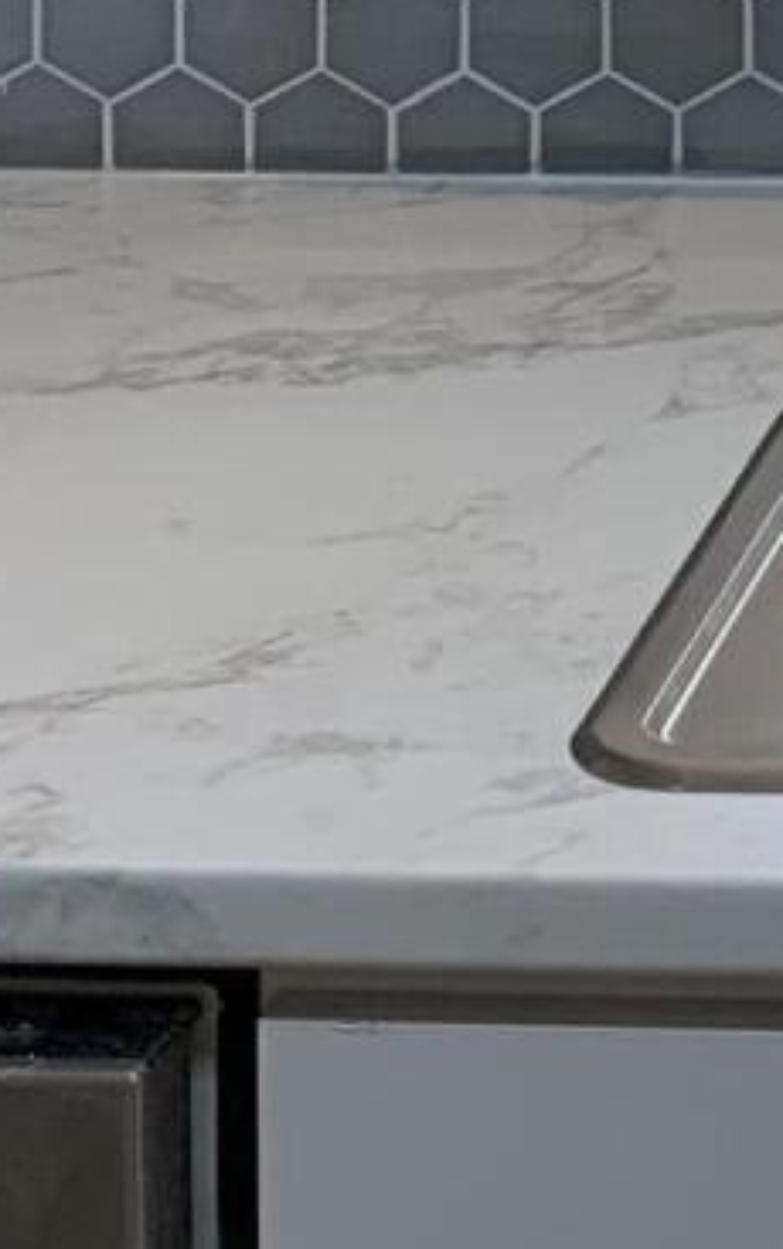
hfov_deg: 8.1
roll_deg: -0.9
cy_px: -807
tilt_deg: -5.5
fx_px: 5111
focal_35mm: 150
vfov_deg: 12.9
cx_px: 1906
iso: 80
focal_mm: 4.25
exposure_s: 1/120
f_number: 1.8
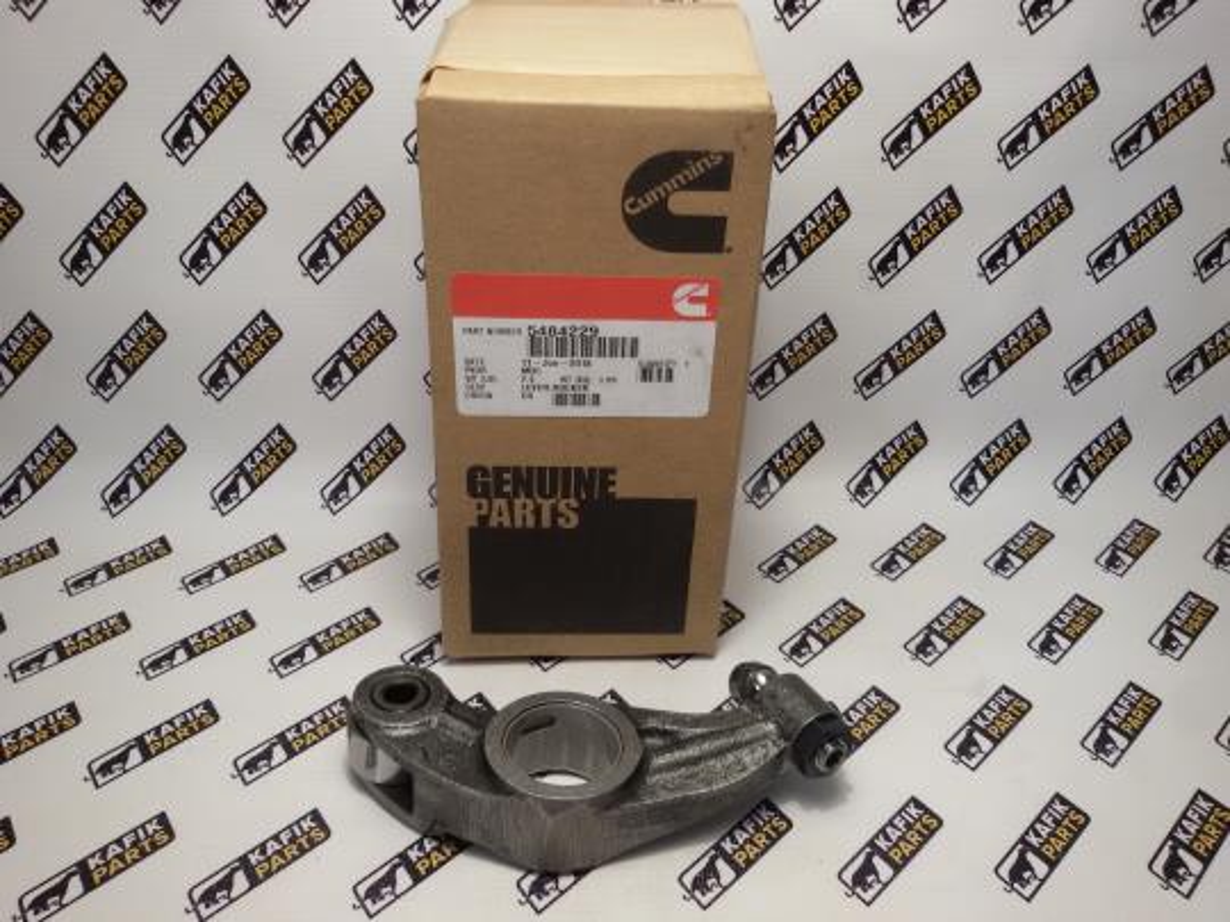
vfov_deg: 45.4
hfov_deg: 58.4
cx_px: 615
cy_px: 461
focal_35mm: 31
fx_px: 1102
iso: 64
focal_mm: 2.93
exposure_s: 1/50
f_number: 2.4
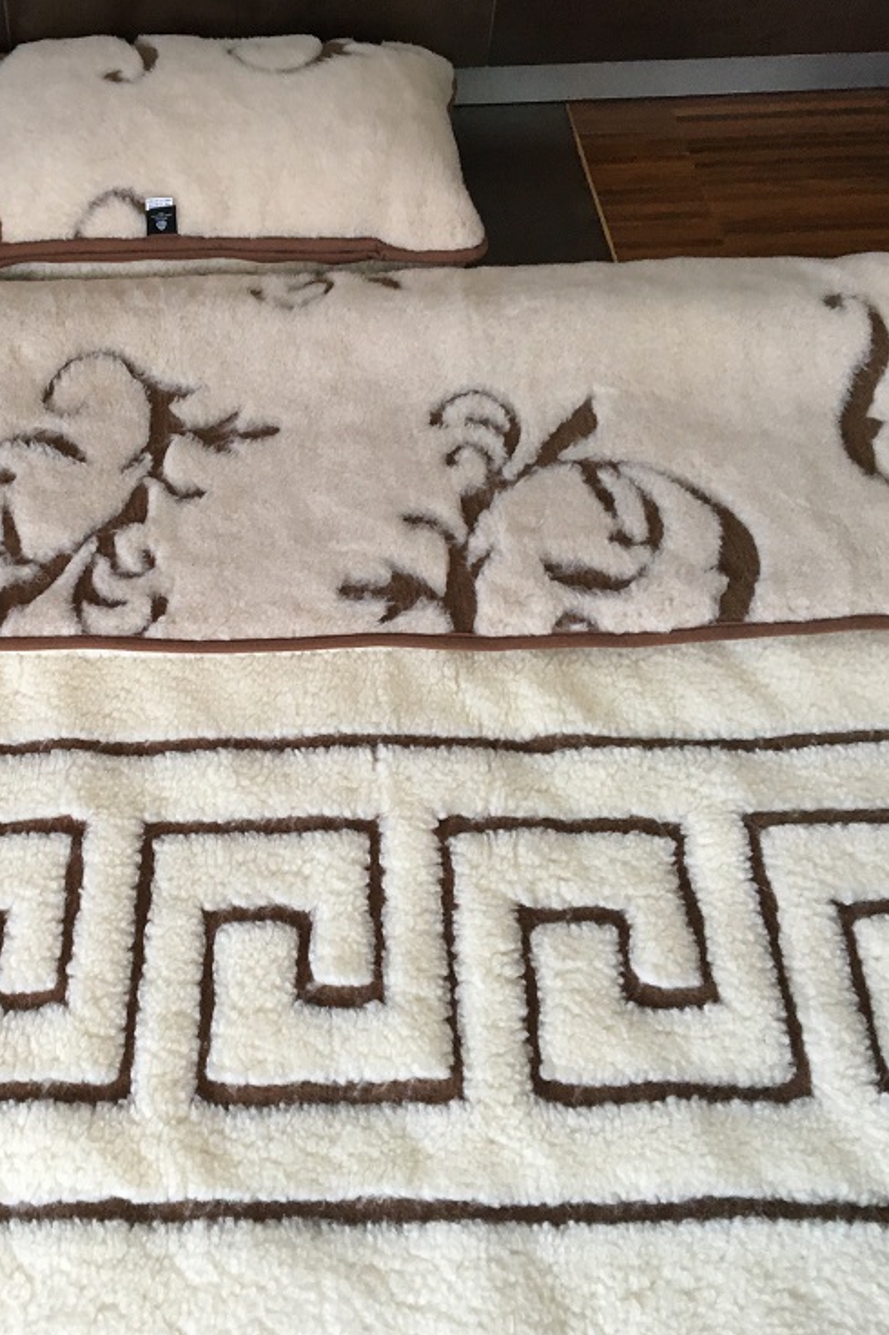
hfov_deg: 31.7
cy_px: 675
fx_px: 1520
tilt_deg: -50.1
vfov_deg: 47.4
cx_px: 169
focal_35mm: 41
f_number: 2.2
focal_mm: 4.15
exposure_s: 1/33
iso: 125
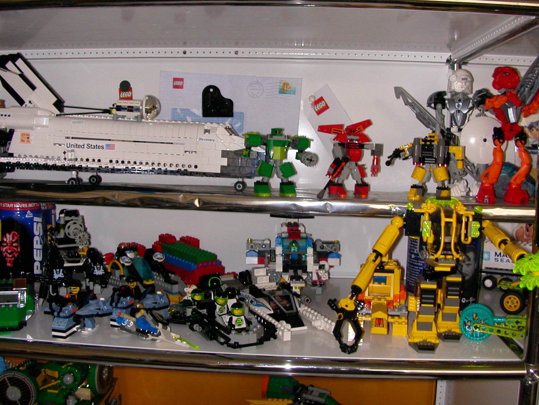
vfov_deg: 38.7
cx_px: 270
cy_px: 202
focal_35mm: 37
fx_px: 576
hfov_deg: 50.1
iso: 100
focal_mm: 5.6
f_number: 2.7
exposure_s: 1/59.9
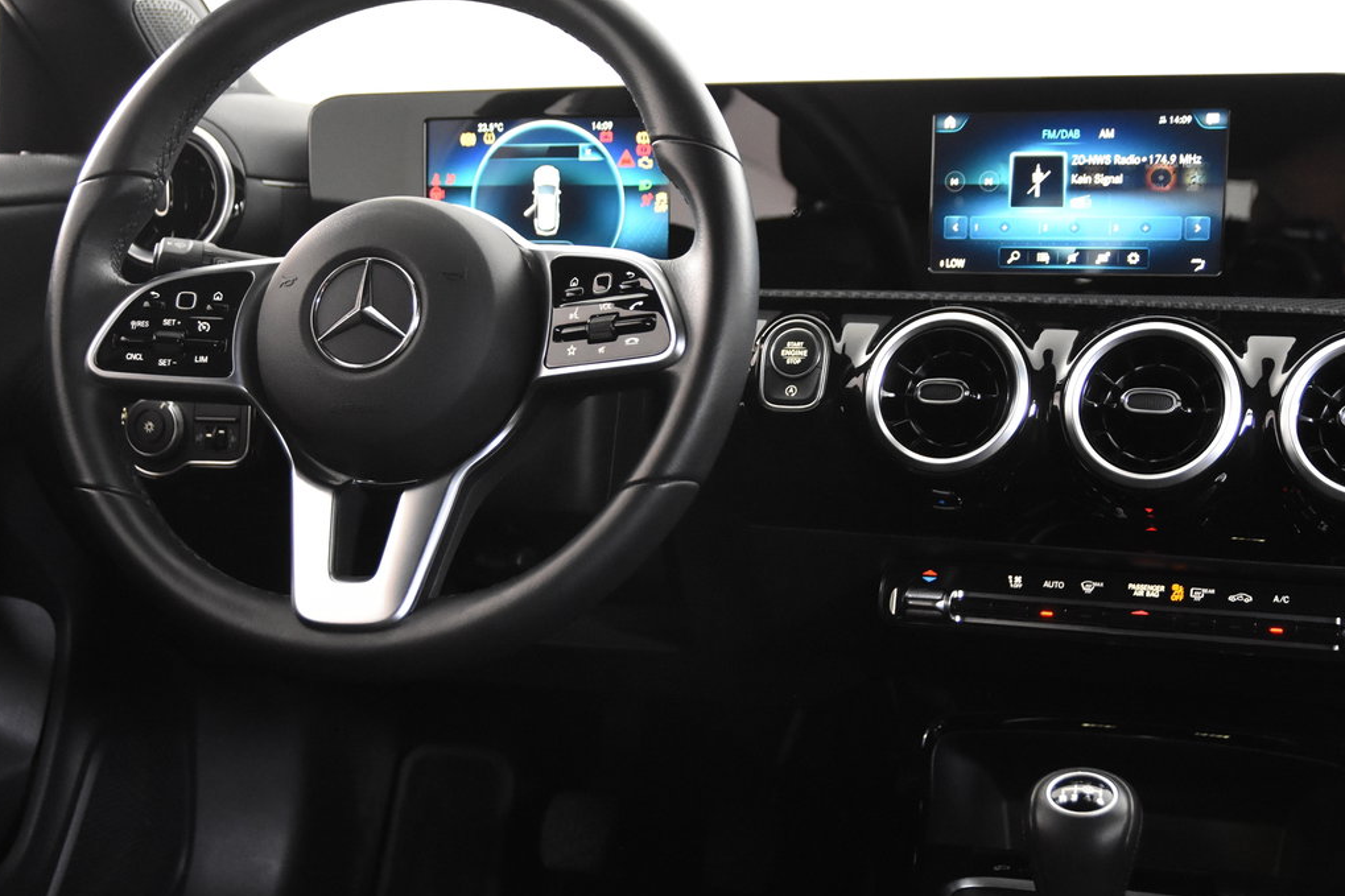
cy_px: 506
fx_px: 1830
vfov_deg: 27.5
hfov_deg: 40.3
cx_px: 659
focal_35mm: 49
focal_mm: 26
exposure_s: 1/40
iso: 4000
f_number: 3.2
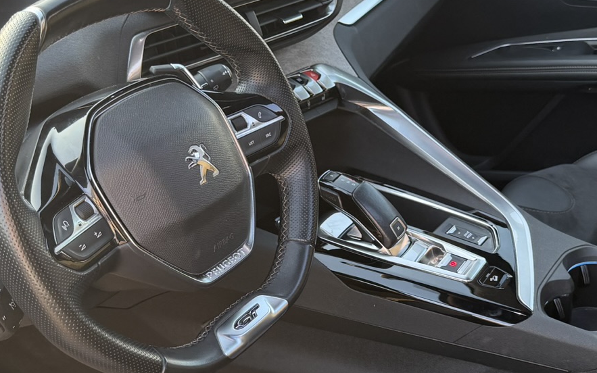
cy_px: 250
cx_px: 371
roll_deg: -4.7
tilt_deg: -31.4
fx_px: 960
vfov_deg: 21.9
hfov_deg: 34.4
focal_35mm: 59
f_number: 1.78
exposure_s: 1/121
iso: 125
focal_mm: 6.76
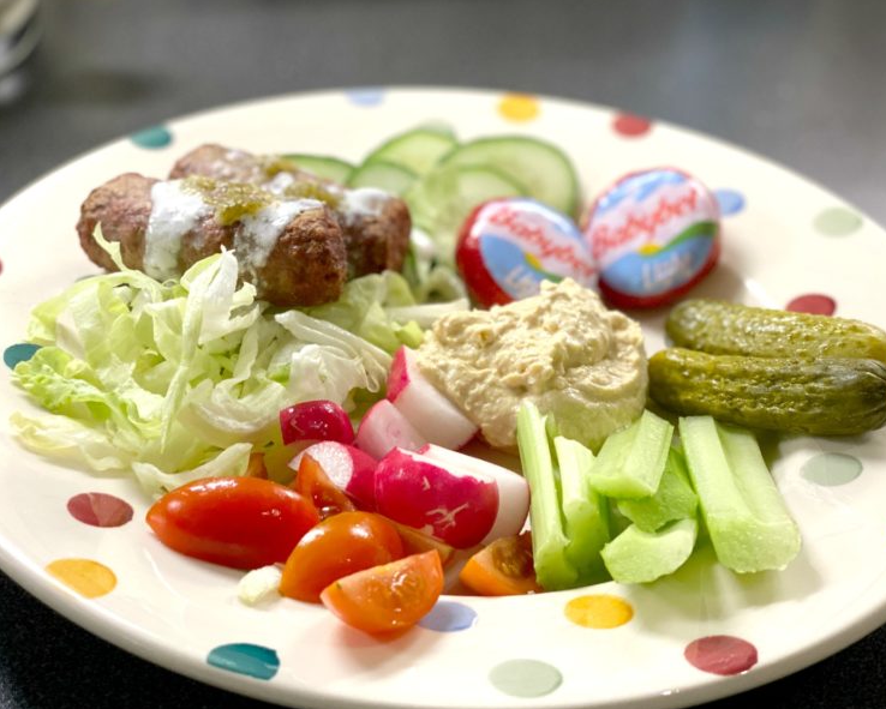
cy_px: 355
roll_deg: -2.1
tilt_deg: -34.3
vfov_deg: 27.6
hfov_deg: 34.1
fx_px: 1443
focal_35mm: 55
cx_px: 478
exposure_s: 1/100
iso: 200
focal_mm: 6
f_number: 2
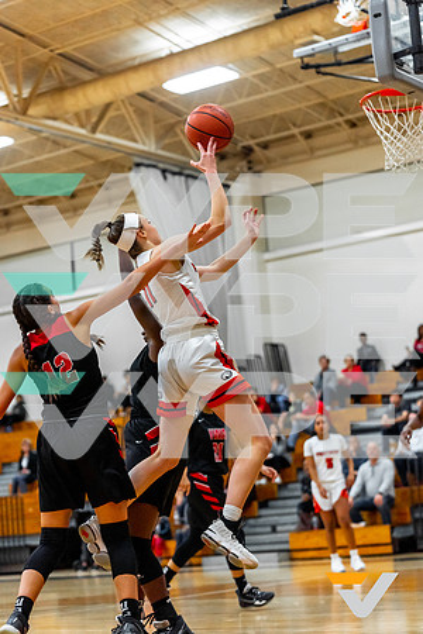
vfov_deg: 26.3
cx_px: 212
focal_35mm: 77
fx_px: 1357
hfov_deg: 17.7
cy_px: 317
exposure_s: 1/1250
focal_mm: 77
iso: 2000
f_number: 2.8
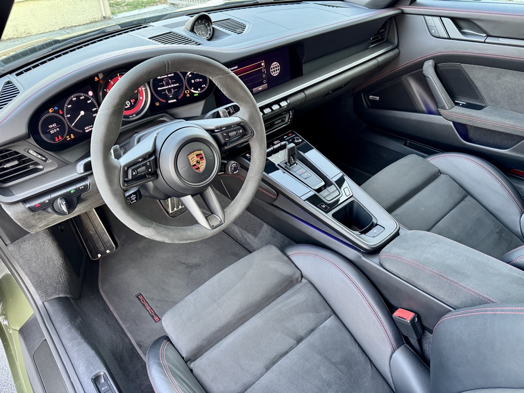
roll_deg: +4.5
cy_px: 196
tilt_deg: -36.2
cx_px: 262
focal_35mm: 24
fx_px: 363
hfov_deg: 71.6
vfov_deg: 56.8
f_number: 1.78
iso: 400
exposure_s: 1/60
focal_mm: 6.76
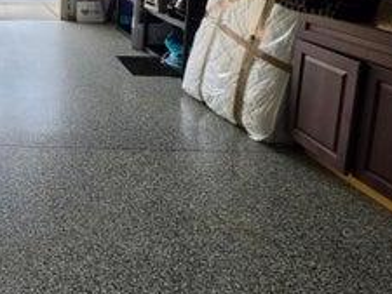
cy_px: 2
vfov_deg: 35.2
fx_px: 419
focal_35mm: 37
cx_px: -85
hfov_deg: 37.2
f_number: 1.9
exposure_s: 1/120
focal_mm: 2.2
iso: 16
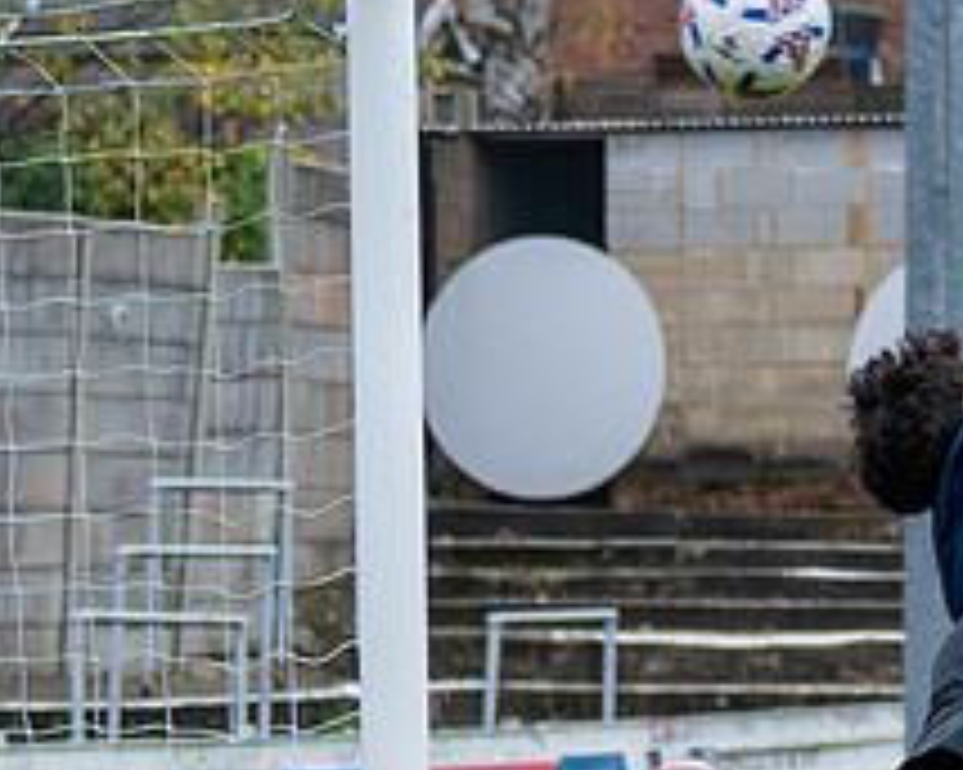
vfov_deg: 4.3
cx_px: 824
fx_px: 10256
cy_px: 1067
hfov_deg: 5.4
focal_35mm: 360
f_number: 2.2
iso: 1250
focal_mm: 54
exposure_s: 1/1250
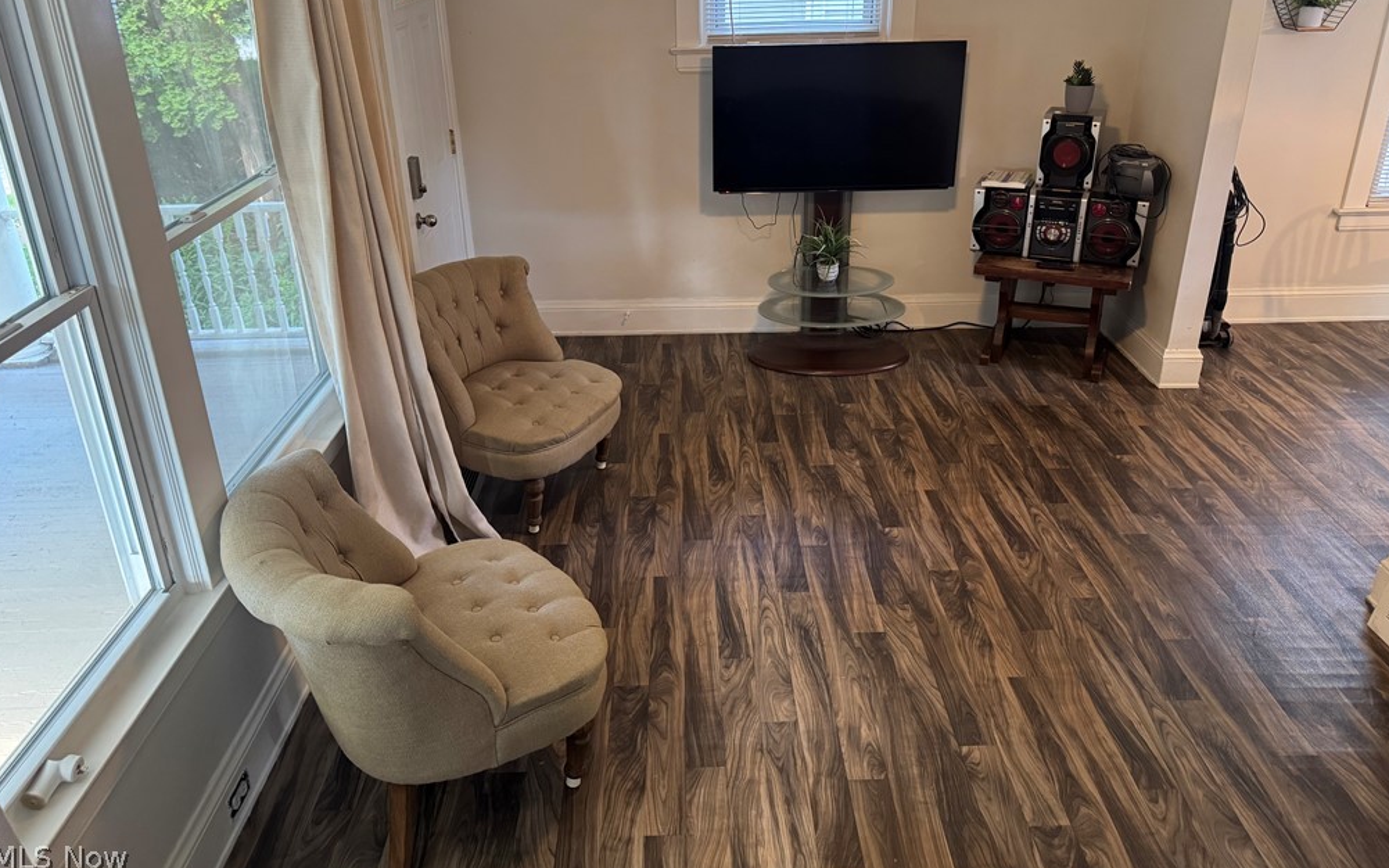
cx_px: 693
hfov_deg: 70.4
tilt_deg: -22.3
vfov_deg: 47.3
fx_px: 984
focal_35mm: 26
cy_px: 348
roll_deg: +0.9
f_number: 1.78
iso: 400
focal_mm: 6.76
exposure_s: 1/60
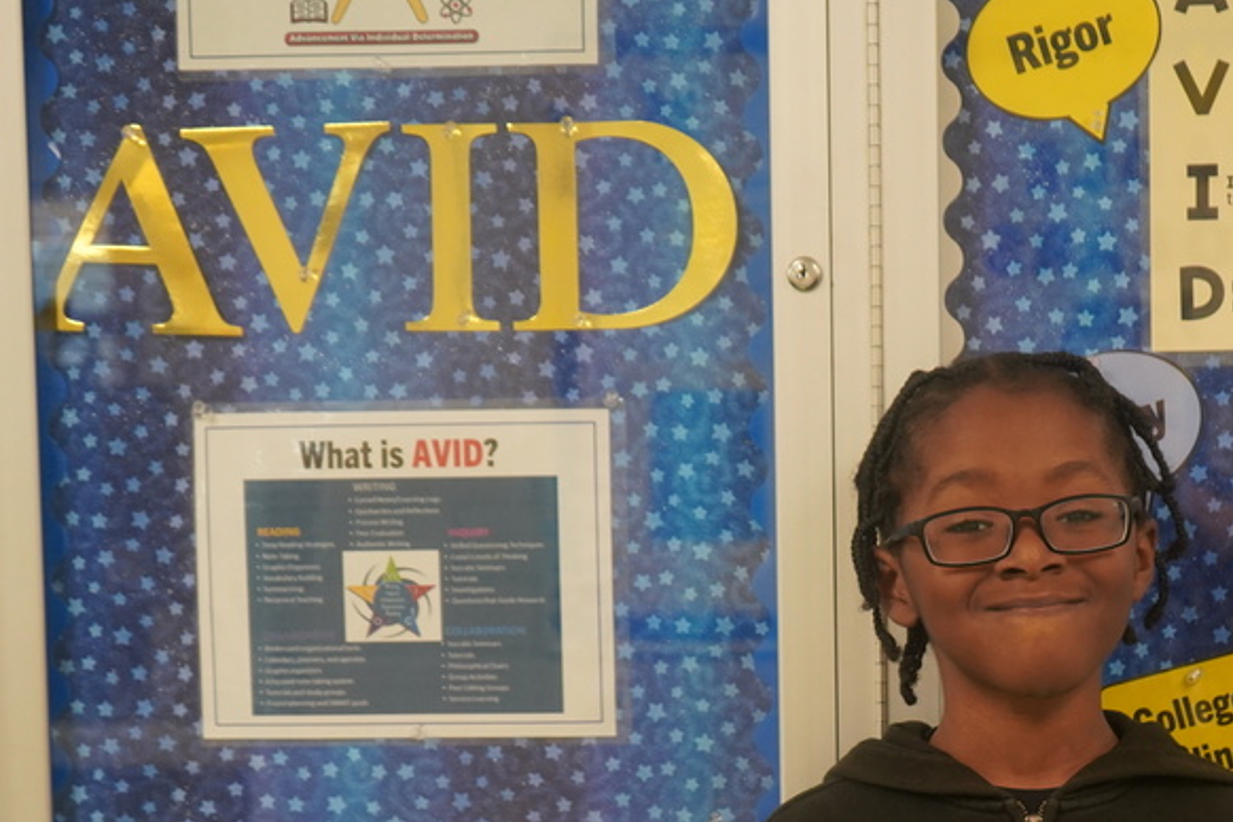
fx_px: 2774
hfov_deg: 24.9
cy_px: 719
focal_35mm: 81
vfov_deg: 16.7
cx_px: 875
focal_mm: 46
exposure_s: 1/160
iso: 2500
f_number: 4.5
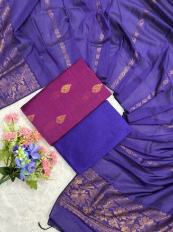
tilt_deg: -84.8
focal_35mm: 26
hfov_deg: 53.0
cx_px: 86
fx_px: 174
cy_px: 116
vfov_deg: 67.3
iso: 500
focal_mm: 5.96
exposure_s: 1/50
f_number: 1.6
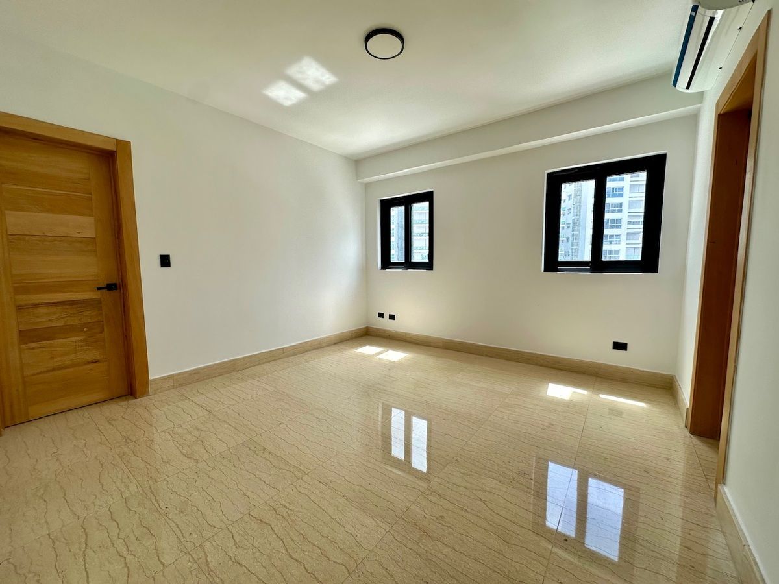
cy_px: 292
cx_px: 390
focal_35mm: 14
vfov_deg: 85.7
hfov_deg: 102.1
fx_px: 315
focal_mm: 2.22
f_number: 2.2
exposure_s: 1/347
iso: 40
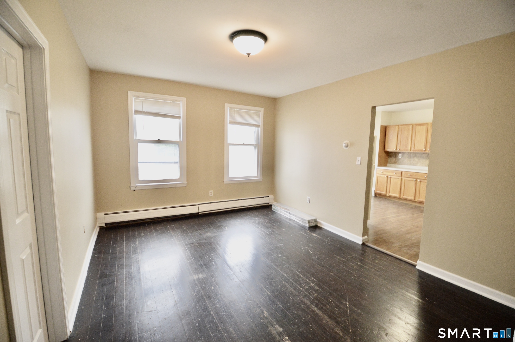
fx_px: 214
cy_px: 171
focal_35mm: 15
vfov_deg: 77.2
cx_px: 258
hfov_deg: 100.4
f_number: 3.5
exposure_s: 1/60
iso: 1250
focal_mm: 10
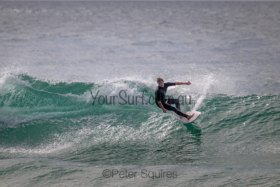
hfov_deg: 2.6
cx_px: 140
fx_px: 6223
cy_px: 94
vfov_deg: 1.7
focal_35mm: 800
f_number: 11
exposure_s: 1/2000
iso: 640
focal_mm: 800
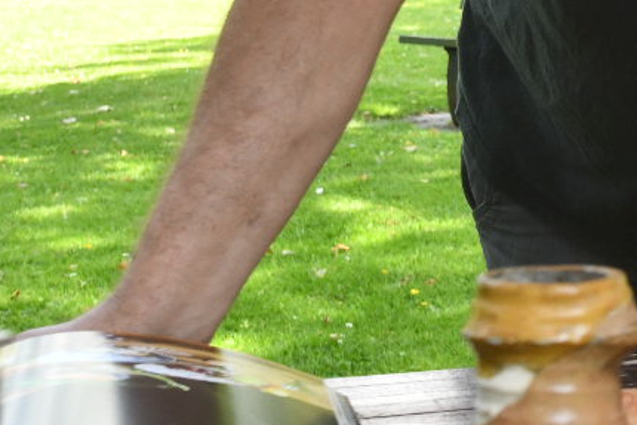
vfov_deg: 13.6
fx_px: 1735
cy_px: -64
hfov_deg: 18.3
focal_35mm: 98
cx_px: 984
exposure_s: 1/200
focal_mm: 26
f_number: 7.1
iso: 800
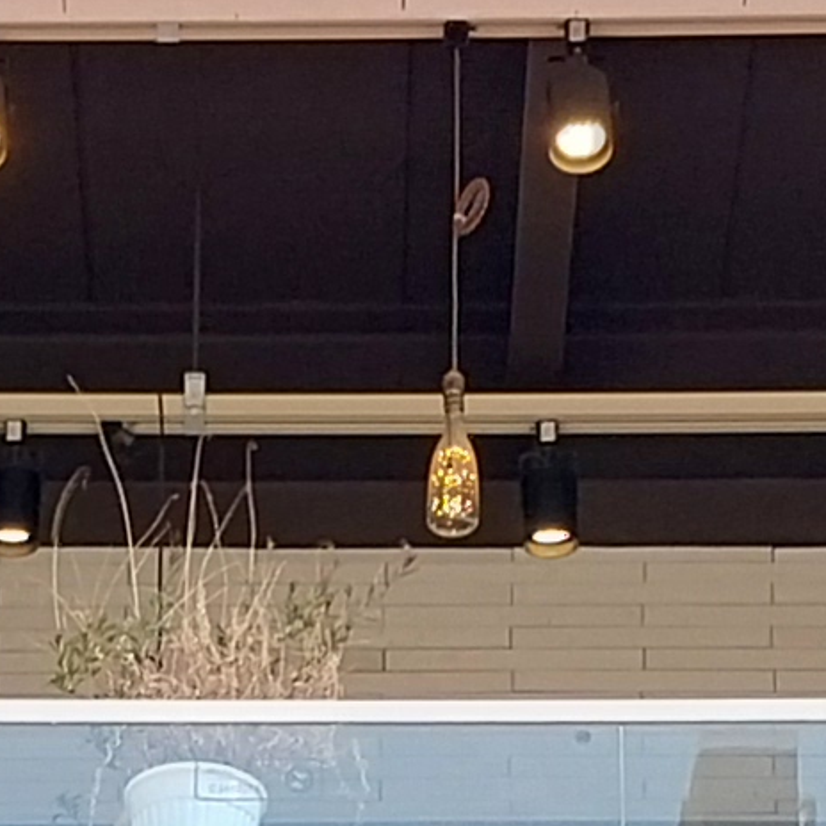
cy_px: 1460
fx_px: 5453
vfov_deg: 8.4
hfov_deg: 8.6
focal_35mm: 202
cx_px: 105
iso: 25
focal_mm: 4
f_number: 1.8
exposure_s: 1/120
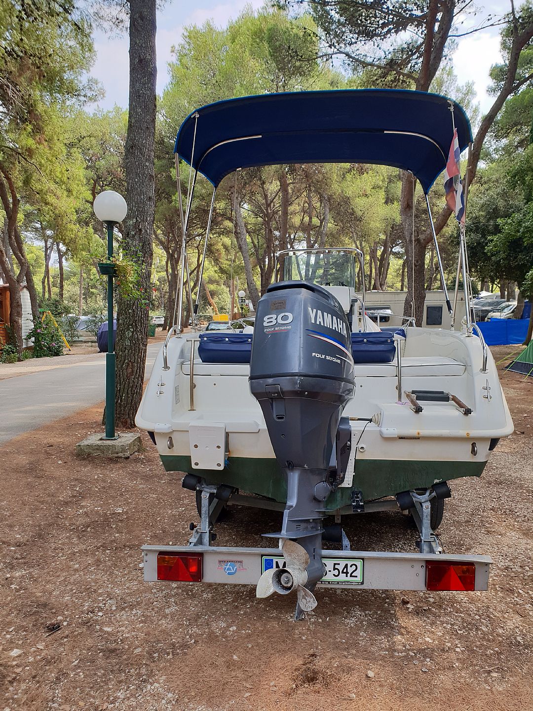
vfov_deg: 67.3
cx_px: 266
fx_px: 534
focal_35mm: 26
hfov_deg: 53.1
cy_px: 356
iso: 50
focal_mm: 4.3
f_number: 2.4
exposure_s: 1/180
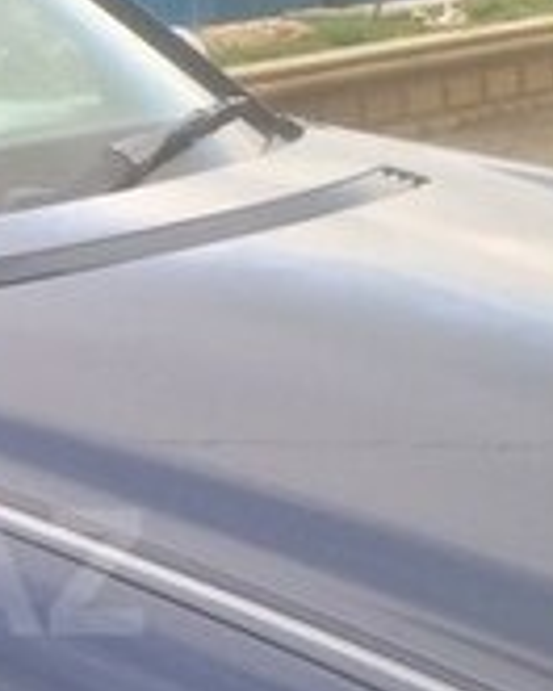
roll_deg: +0.4
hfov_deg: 12.9
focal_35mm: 113
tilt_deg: -17.6
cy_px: 572
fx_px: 2312
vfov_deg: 16.9
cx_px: -285
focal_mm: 4.15
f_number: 2.2
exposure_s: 1/380
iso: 32
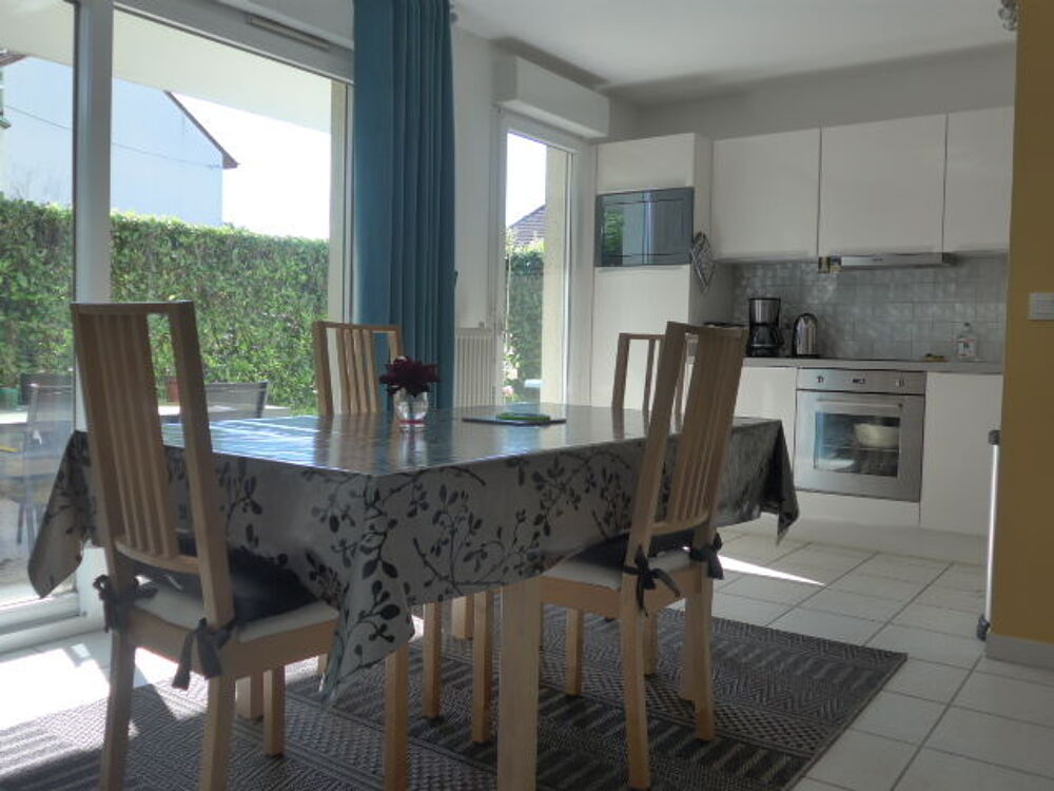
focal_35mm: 29
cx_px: 527
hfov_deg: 61.7
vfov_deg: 48.2
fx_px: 883
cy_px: 396
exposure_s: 1/500
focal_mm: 6
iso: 160
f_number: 2
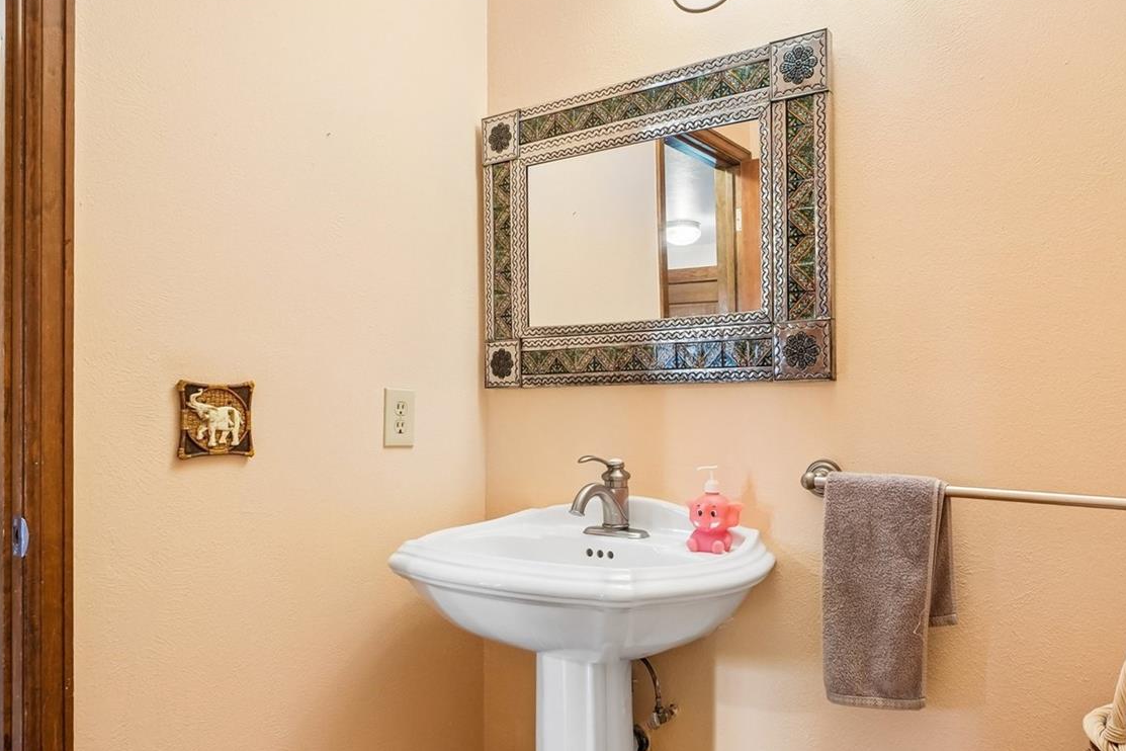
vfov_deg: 53.5
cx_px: 644
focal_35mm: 24
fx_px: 742
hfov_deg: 74.0
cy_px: 427
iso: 500
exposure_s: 1/8
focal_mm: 11
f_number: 8
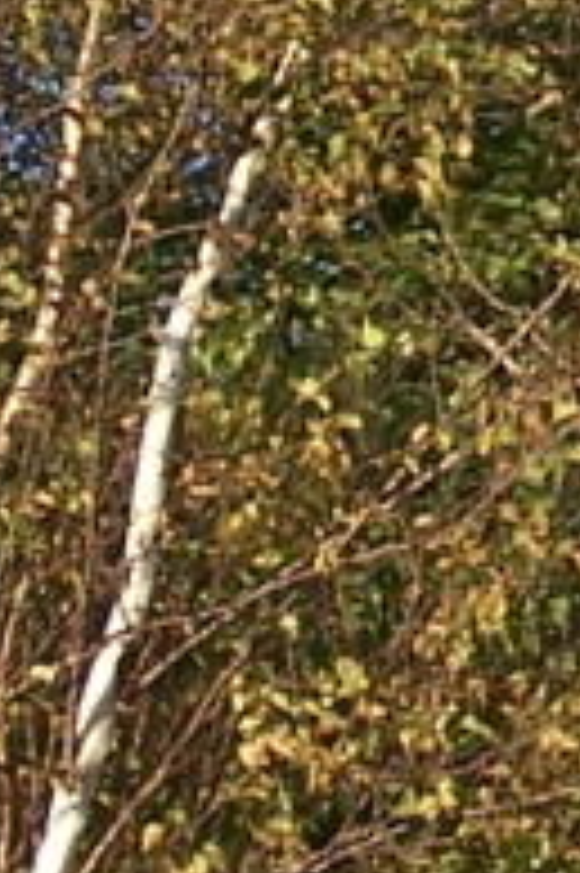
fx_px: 6730
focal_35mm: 278
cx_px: 1160
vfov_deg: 7.4
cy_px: -7
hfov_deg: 4.9
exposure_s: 1/320
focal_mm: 6.3
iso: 80
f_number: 2.8
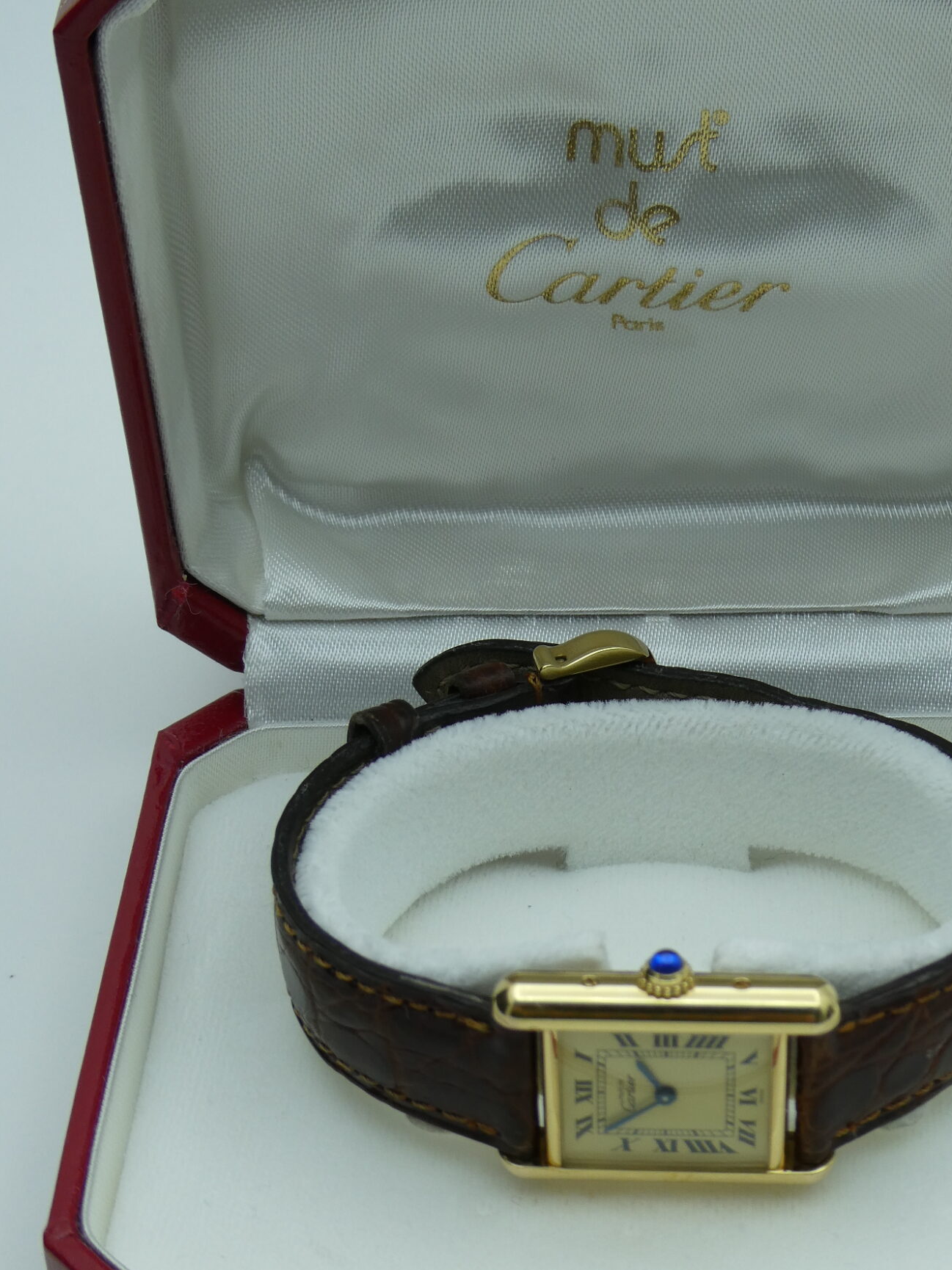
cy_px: 646
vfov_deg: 26.3
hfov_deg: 19.8
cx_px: 657
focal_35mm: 74
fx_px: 2714
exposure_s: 1/200
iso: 80
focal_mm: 9
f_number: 4.1
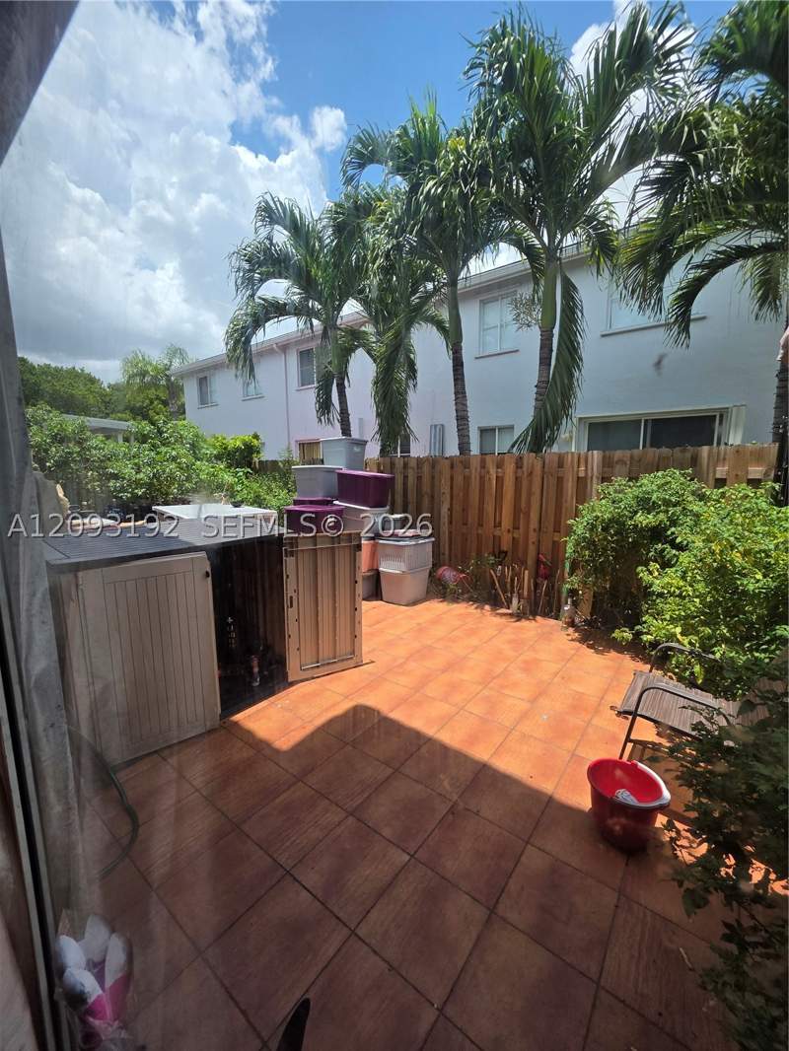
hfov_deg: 89.9
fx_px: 395
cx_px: 394
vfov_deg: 106.2
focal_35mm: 13
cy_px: 526
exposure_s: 1/1785
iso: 40
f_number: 1.9
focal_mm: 2.2
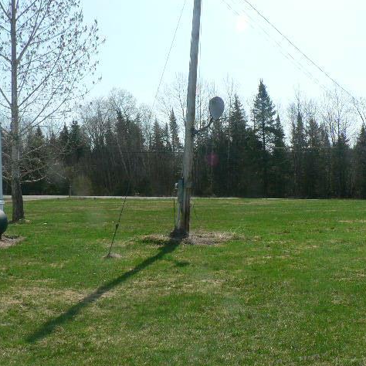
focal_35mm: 43
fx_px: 514
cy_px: 183
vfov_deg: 39.2
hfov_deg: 39.1
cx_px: 208
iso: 80
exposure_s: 1/400
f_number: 5
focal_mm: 6
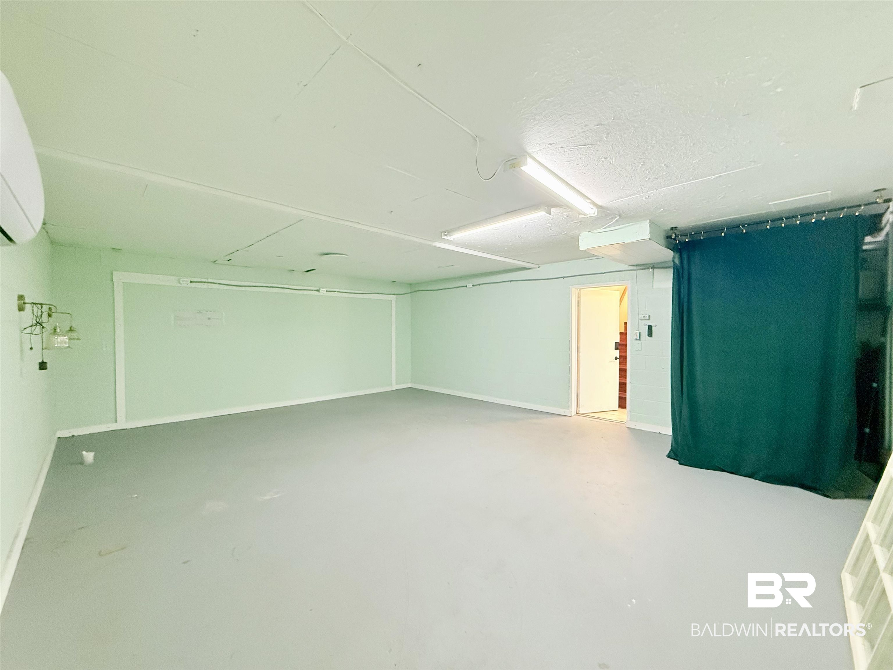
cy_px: 335
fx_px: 361
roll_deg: -0.3
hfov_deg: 102.1
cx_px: 446
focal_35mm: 14
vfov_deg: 85.7
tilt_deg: -0.2
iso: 640
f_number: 2.2
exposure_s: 1/120
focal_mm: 2.22
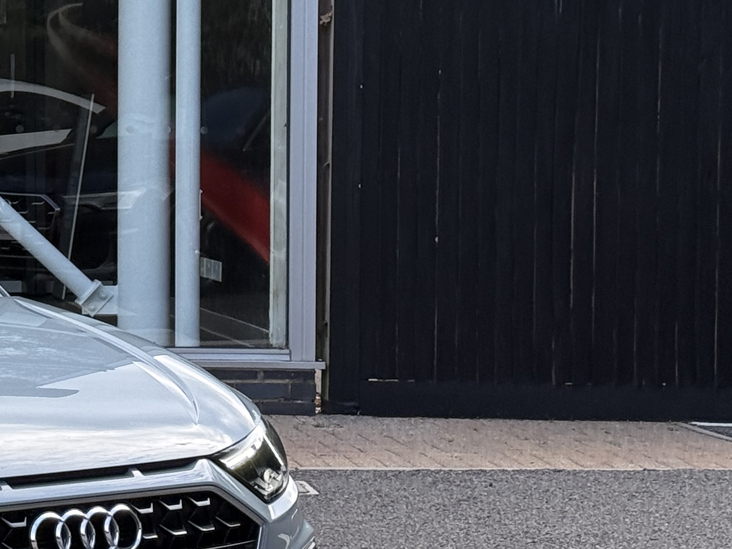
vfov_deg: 10.1
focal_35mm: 146
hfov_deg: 12.9
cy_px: 103
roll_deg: -1.3
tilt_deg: -0.2
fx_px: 3087
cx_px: -343
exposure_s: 1/846
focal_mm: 6.76
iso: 64
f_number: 1.78
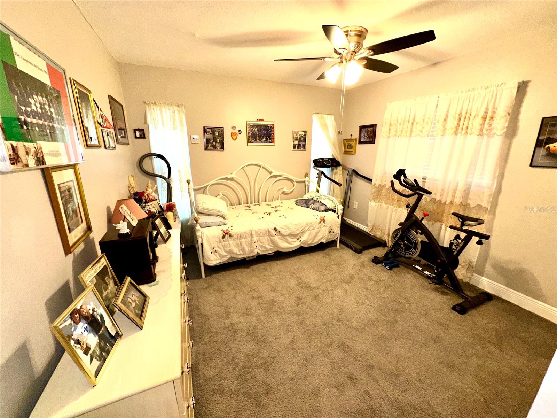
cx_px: 278
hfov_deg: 102.1
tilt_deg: -15.9
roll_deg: -0.2
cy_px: 209
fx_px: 225
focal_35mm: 14
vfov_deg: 85.7
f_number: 2.2
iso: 80
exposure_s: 1/65
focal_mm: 2.22
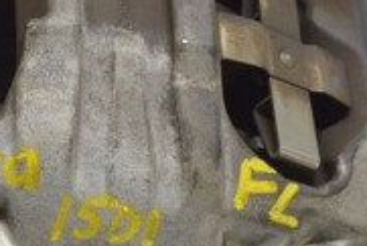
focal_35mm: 180
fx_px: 1836
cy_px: 88
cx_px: -75
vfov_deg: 7.6
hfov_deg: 11.2
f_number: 5.6
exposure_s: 1/20
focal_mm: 34
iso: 400
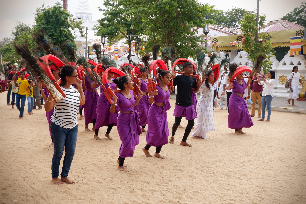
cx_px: 153
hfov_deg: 54.4
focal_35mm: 35
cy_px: 102
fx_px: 297
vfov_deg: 37.9
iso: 200
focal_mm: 23.5
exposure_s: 1/125
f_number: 7.1
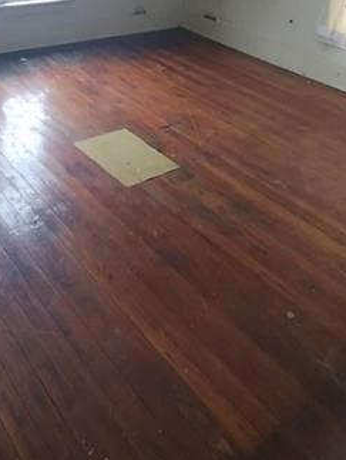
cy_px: 20
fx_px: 505
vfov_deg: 43.3
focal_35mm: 38
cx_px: 53
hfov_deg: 36.1
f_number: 2.2
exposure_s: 1/30
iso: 316
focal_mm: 1.66
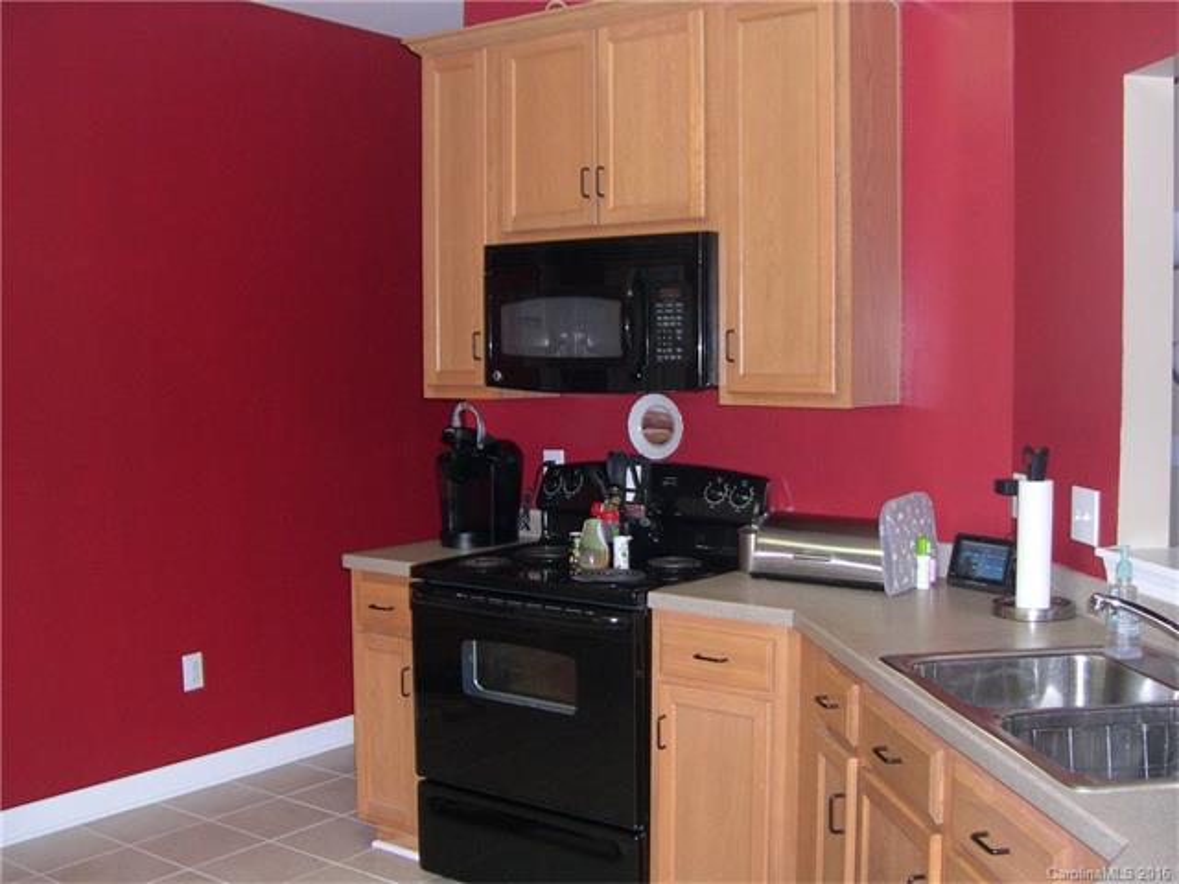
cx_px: 590
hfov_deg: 49.0
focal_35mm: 38
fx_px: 1294
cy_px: 442
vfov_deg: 37.7
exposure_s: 1/60
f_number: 2.8
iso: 327
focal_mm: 8
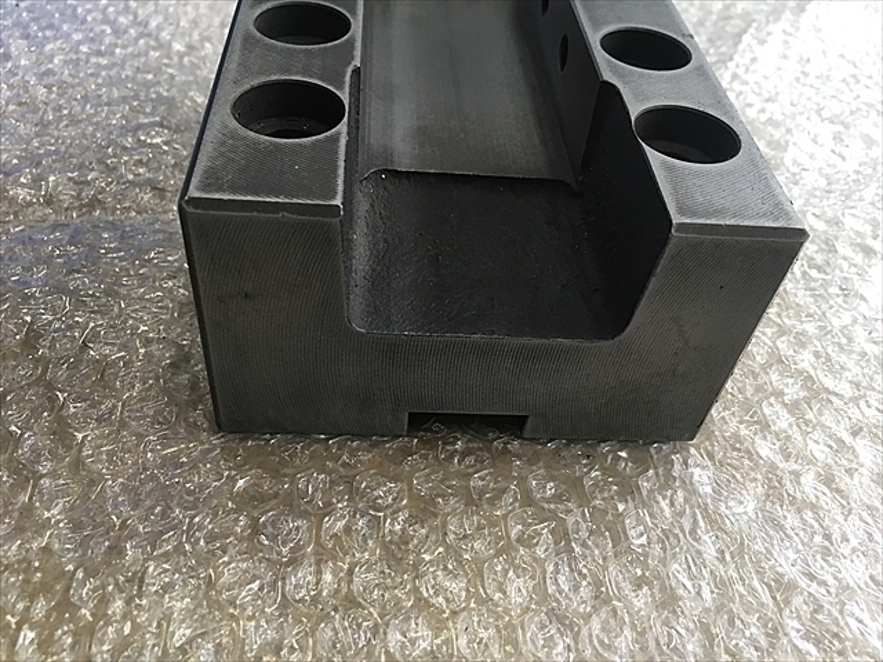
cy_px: 331
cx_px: 442
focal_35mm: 29
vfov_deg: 48.2
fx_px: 740
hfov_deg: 61.7
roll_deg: -8.5
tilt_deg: -43.3
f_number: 2.2
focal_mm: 4.15
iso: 40
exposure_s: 1/30
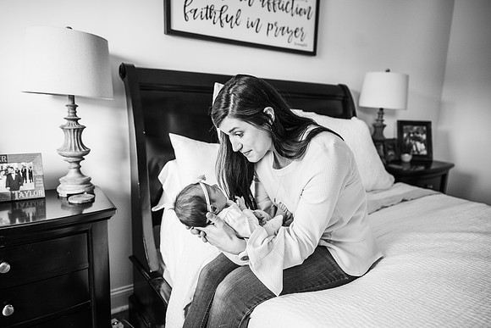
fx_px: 327
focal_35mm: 24
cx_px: 246
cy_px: 164
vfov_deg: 53.2
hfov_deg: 73.7
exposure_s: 1/250
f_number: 2.5
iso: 640
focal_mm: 24
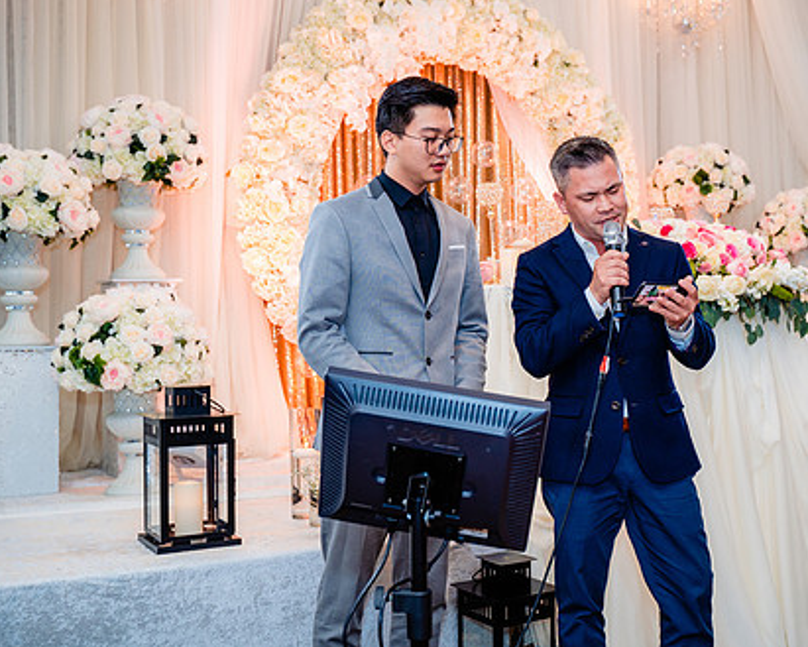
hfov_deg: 41.0
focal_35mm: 45
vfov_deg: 33.4
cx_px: 466
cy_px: 270
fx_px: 1076
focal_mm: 34
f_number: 3.5
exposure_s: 1/160
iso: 640
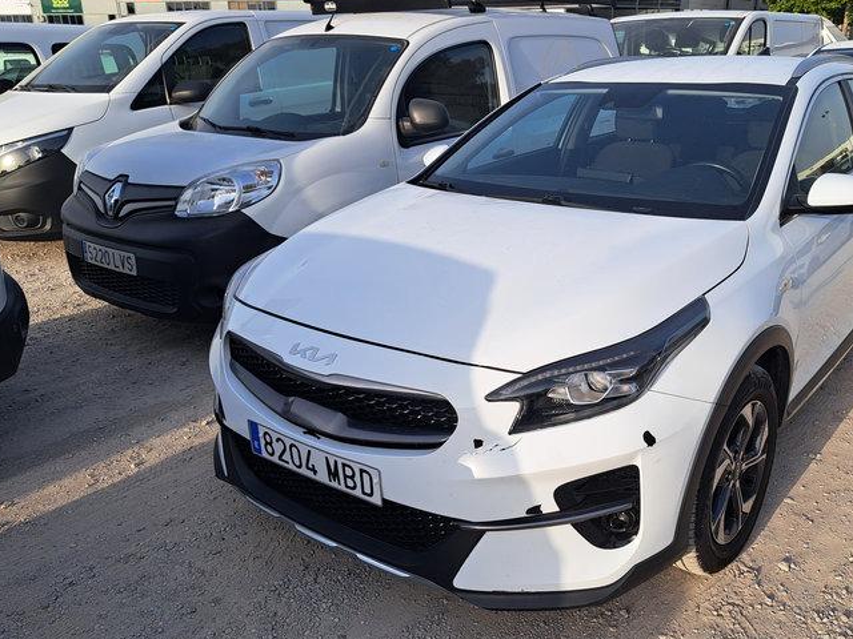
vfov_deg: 46.8
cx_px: 512
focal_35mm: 30
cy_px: 323
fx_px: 739
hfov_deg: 59.5
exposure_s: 1/584
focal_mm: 5.23
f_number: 1.8
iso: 50
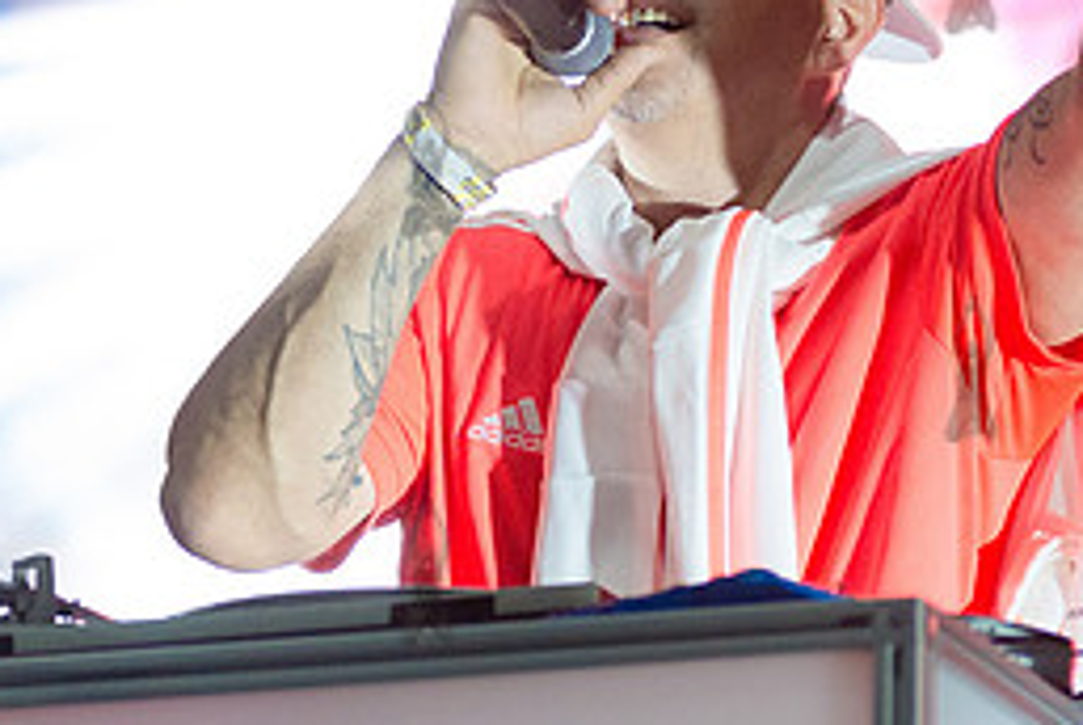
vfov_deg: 4.9
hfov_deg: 7.3
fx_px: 8463
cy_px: 315
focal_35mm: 281
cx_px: 655
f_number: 4
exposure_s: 1/640
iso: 3200
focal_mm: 105
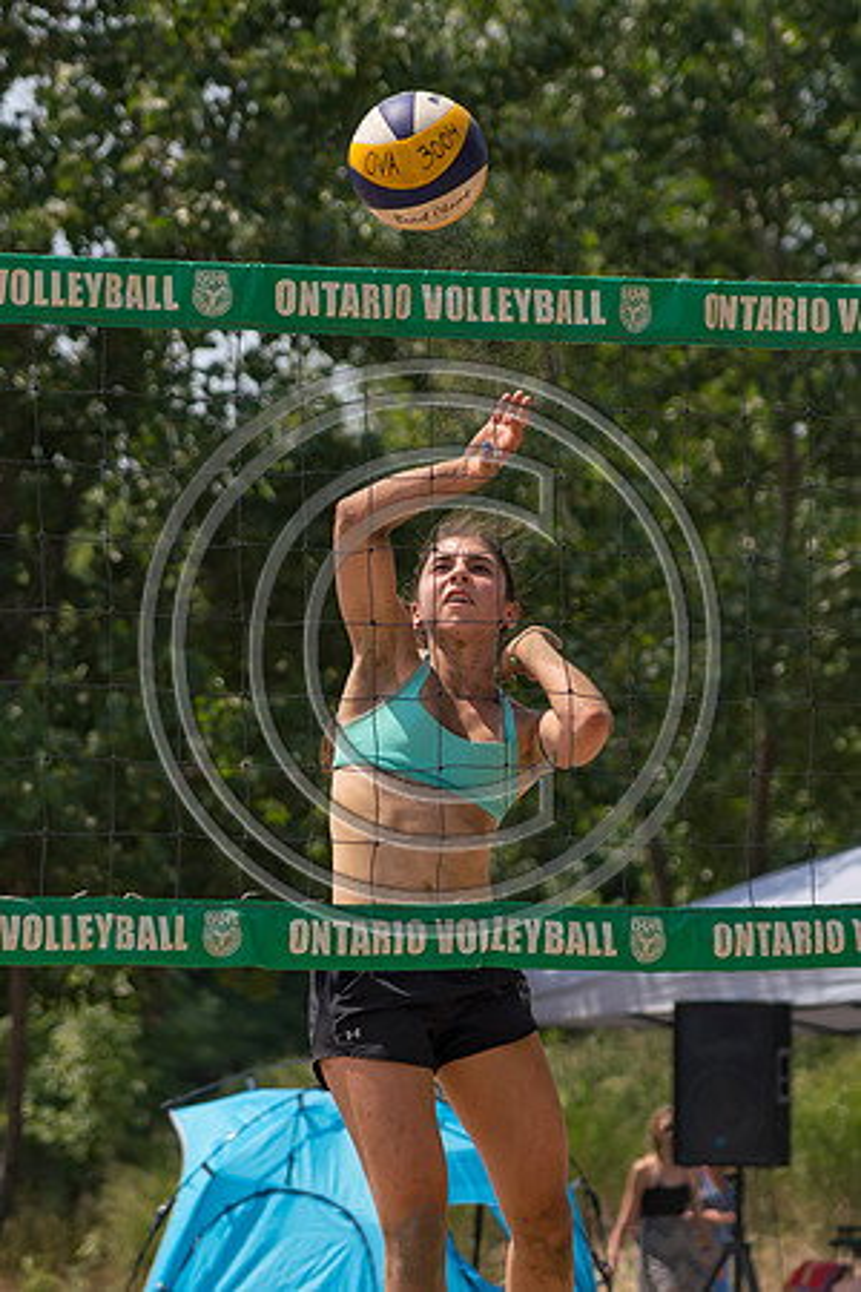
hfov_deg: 5.8
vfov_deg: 8.6
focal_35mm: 239
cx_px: 324
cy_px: 637
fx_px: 8569
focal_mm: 105
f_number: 4
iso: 200
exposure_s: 1/2000
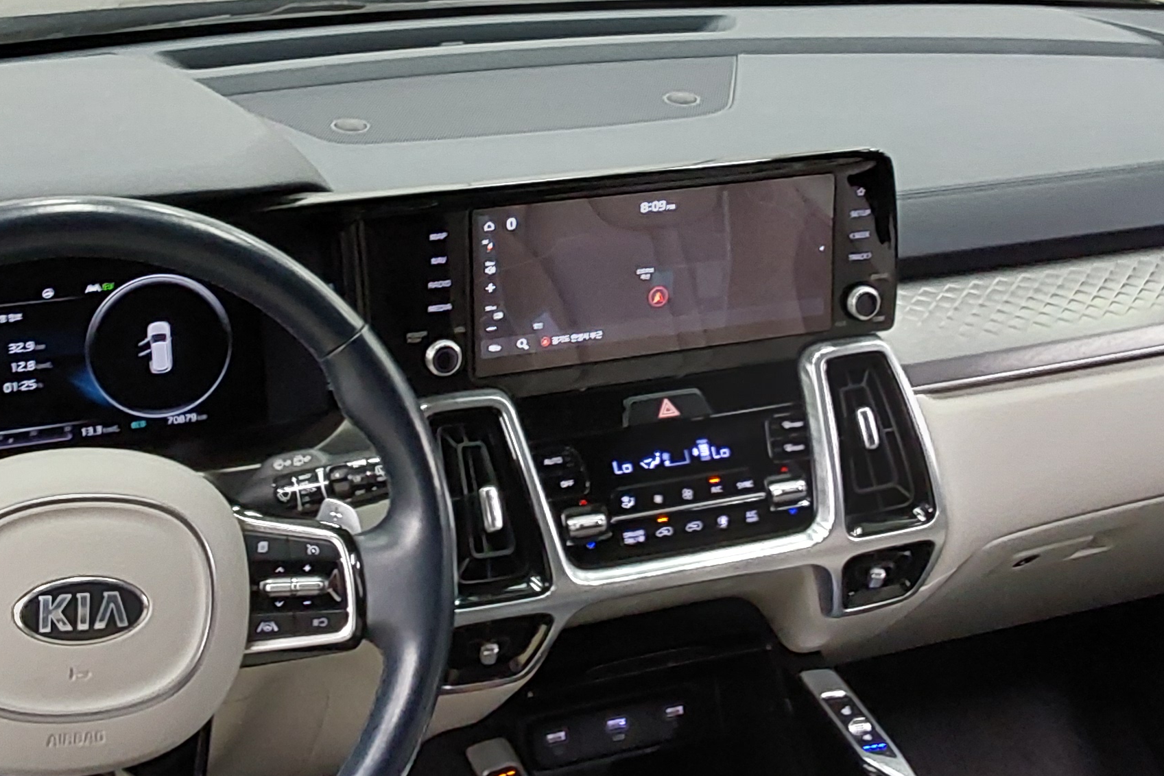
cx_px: 563
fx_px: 1811
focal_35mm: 56
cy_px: 131
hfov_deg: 35.6
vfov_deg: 23.8
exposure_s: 1/40
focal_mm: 2.91
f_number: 1.9
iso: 320
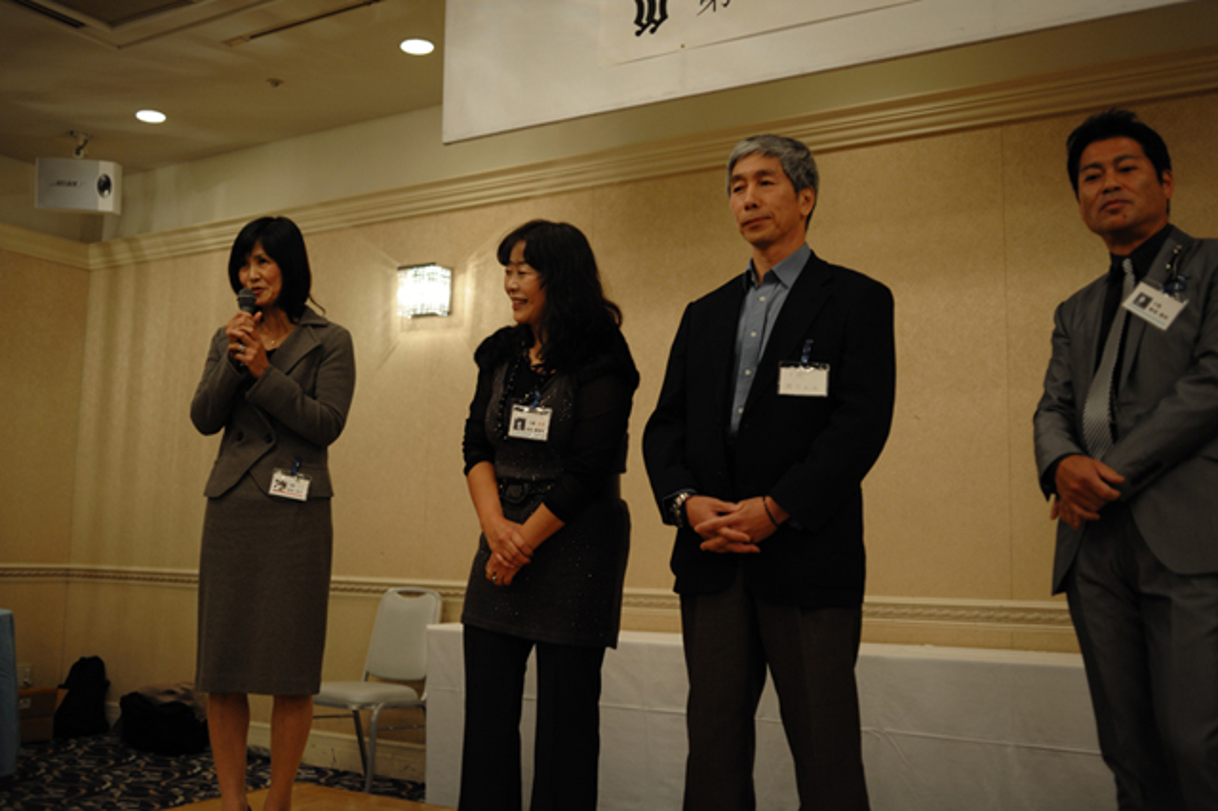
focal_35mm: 35
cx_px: 609
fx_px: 1184
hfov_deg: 54.5
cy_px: 406
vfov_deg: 37.8
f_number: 2.8
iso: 900
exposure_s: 1/100
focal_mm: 35
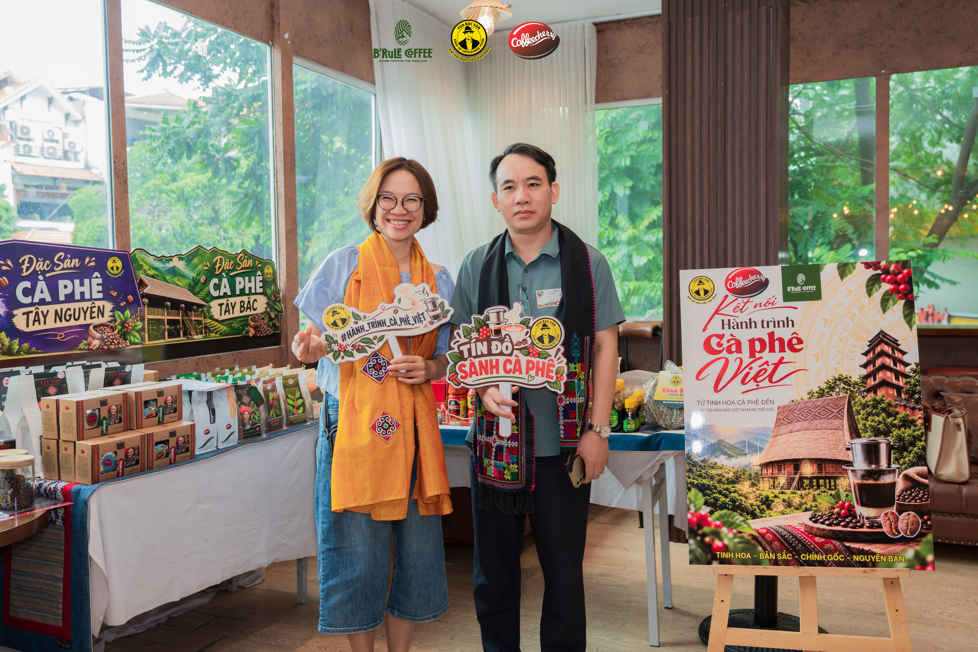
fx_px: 842
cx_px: 489
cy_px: 326
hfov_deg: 60.3
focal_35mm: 31
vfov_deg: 42.3
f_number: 4
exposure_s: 1/160
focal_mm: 31
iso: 1000
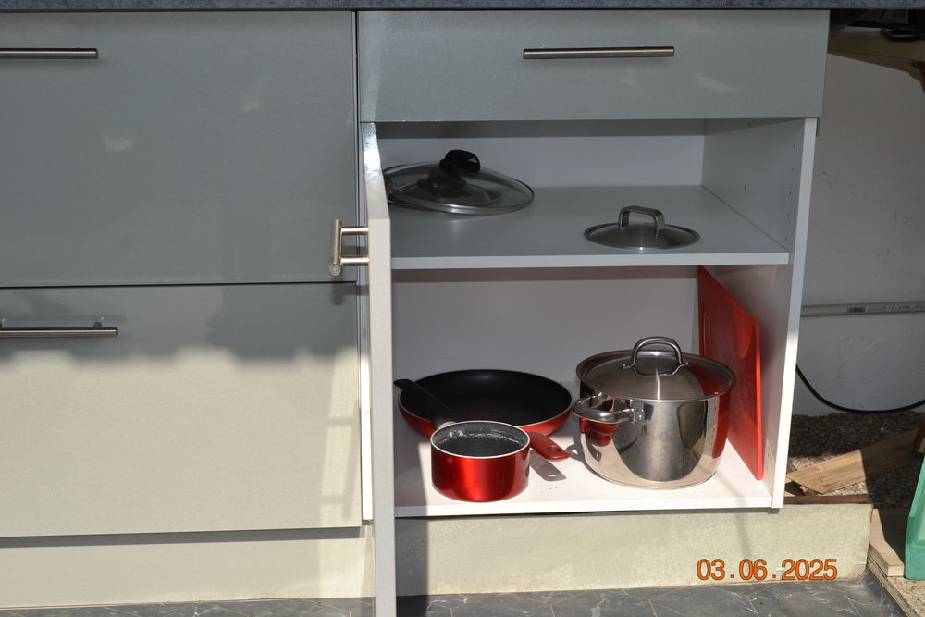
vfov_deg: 28.1
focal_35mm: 48
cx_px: 462
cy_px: 308
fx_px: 1233
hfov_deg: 41.1
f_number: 8
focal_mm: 32
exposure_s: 1/200
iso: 100
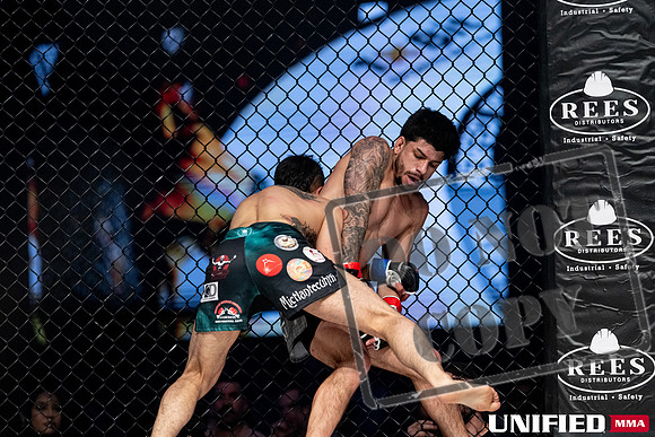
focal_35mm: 150
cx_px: 328
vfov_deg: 9.2
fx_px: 2730
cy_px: 218
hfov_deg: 13.7
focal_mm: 150
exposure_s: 1/1000
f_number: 2.8
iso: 2500
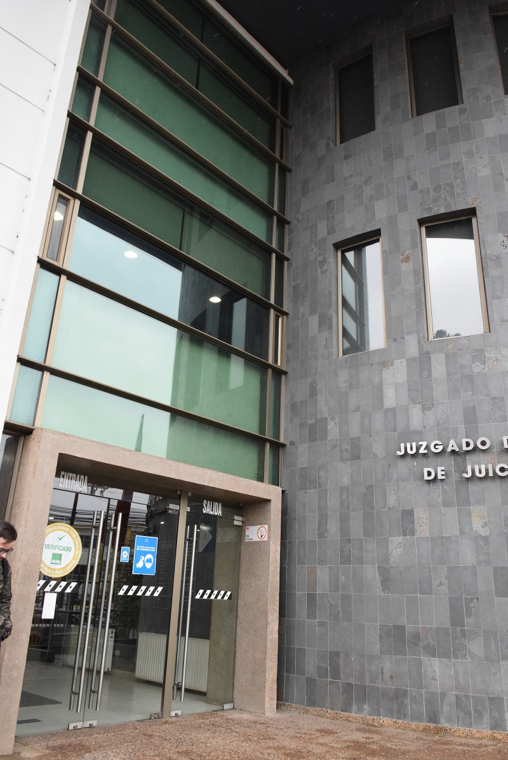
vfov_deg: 67.4
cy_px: 380
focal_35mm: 27
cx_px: 254
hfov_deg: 48.0
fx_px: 571
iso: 3200
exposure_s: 1/320
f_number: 9
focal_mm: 18
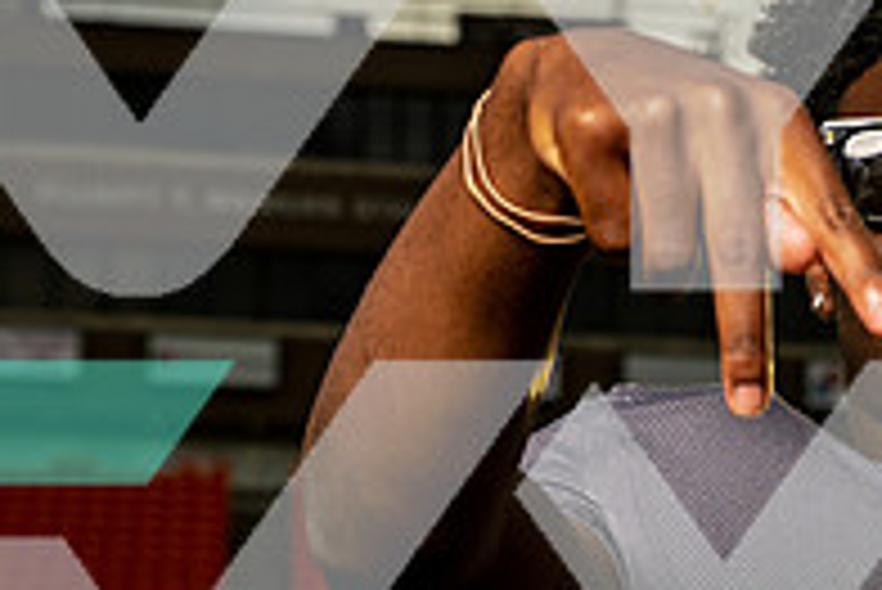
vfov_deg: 8.5
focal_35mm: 160
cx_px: 909
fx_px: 3923
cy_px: 601
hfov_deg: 12.7
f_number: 5.6
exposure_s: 1/500
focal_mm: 54
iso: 200
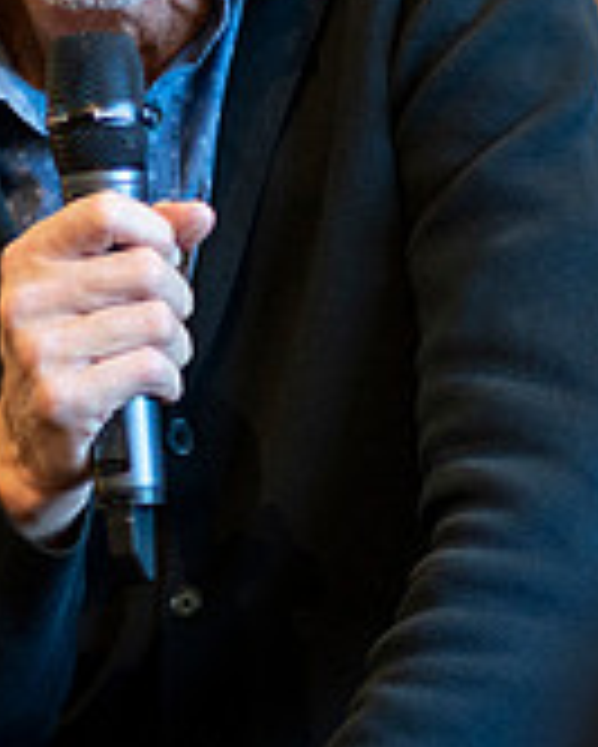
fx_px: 7559
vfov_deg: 5.6
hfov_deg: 4.5
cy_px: 68
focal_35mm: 342
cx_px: -12
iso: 1000
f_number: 1.8
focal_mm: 85
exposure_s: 1/250
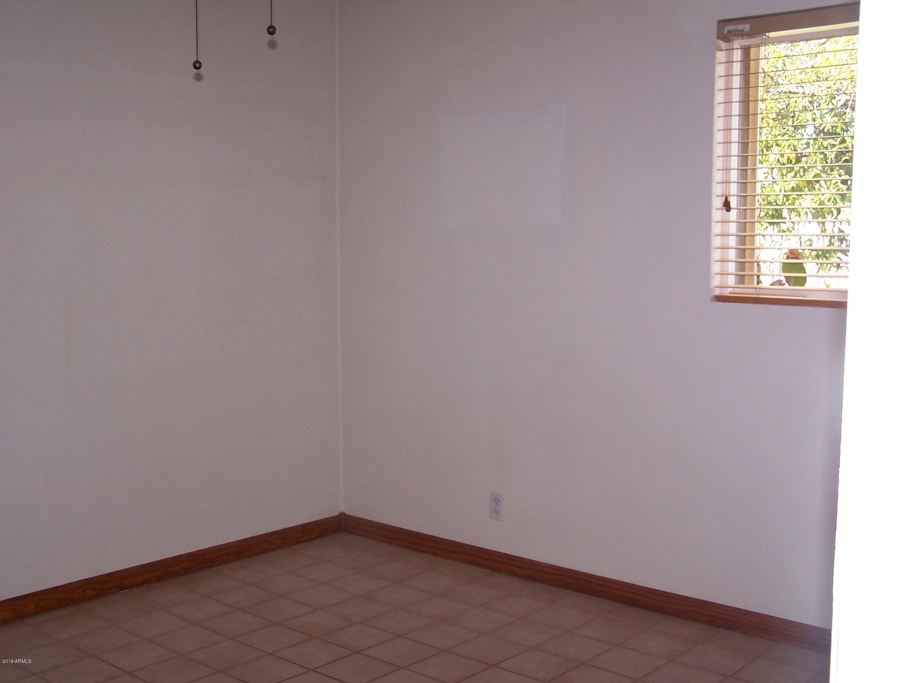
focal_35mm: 43
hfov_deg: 43.9
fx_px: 1130
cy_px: 342
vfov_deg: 33.6
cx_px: 455
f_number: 2.8
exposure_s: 1/60
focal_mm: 7.1
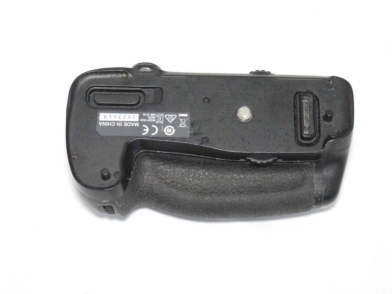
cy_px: 147
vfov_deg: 19.9
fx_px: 838
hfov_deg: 26.3
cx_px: 196
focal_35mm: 74
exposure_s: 1/30
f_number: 11
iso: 1600
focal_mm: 37
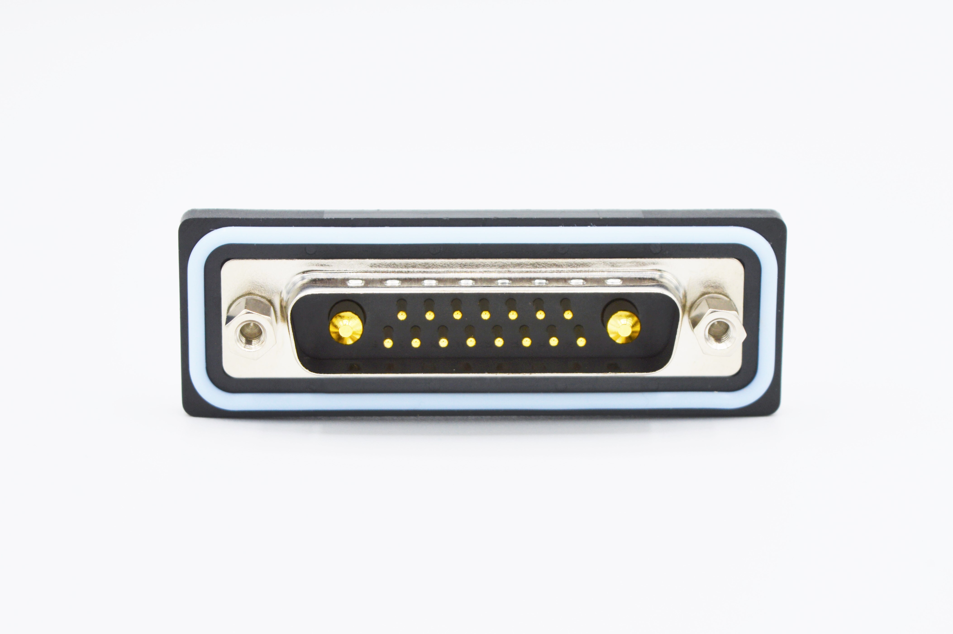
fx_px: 2063
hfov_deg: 26.0
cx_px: 476
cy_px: 317
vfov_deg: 17.5
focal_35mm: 78
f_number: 8
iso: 100
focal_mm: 52
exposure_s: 1/250
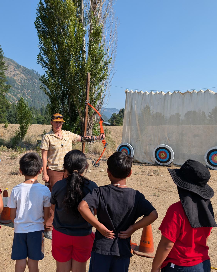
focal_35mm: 32
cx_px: 89
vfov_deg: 55.7
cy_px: 137
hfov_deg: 45.6
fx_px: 257
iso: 20
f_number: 1.68
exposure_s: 1/1085
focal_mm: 6.9
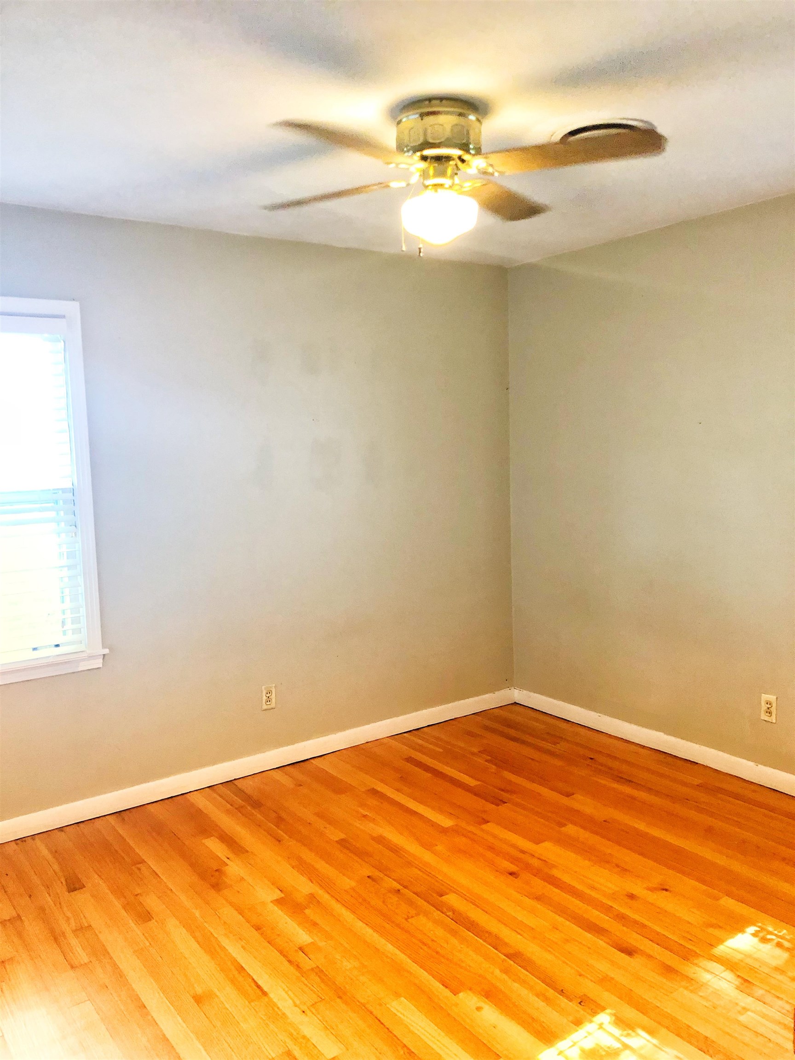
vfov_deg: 63.4
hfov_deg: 49.7
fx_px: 857
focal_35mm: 28
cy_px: 530
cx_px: 398
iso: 100
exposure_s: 1/15
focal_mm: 4
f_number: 1.8
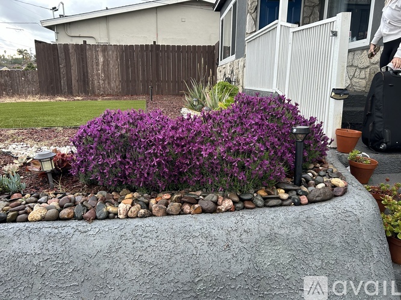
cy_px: 150
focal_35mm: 26
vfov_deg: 53.0
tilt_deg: -12.8
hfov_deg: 67.3
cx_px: 200
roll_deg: -1.1
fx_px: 301
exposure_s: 1/121
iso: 125
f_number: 1.5
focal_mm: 5.7
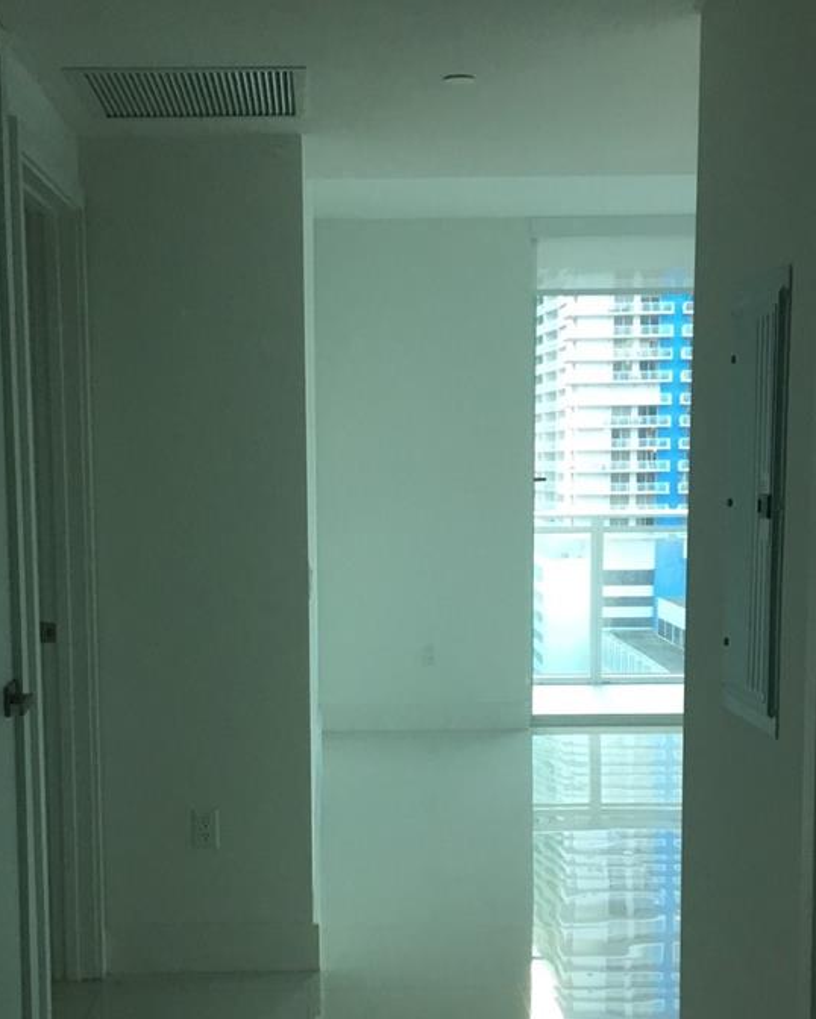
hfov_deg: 28.1
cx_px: 334
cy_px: 667
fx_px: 1629
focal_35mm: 54
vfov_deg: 34.5
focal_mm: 3.3
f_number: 2.4
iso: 64
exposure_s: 1/30
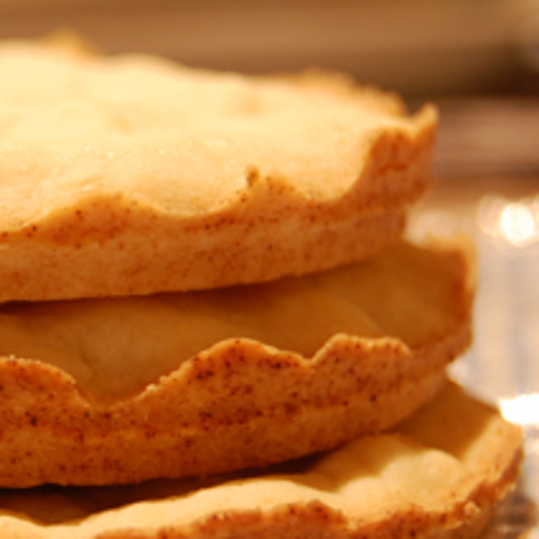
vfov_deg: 15.5
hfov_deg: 15.4
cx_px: 61
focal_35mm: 112
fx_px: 1973
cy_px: 318
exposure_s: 1/20
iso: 800
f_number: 5
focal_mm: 38
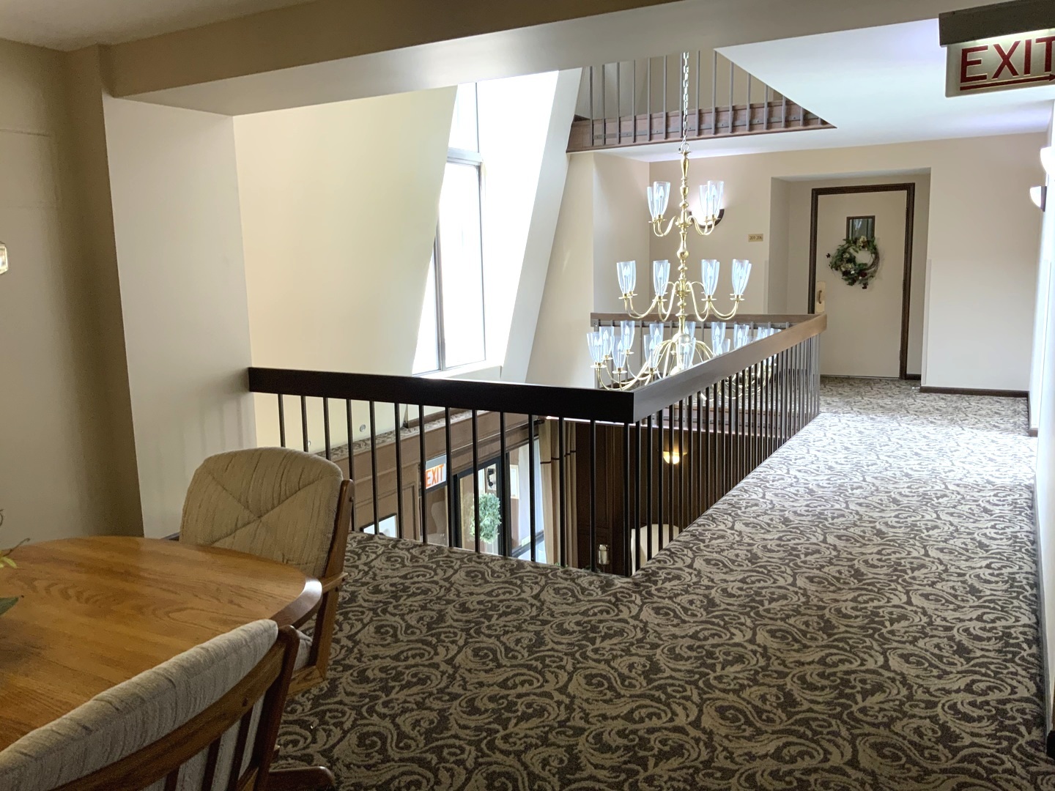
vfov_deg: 48.2
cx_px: 528
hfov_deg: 61.7
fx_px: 884
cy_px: 396
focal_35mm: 29
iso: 100
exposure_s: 1/60
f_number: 1.8
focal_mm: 3
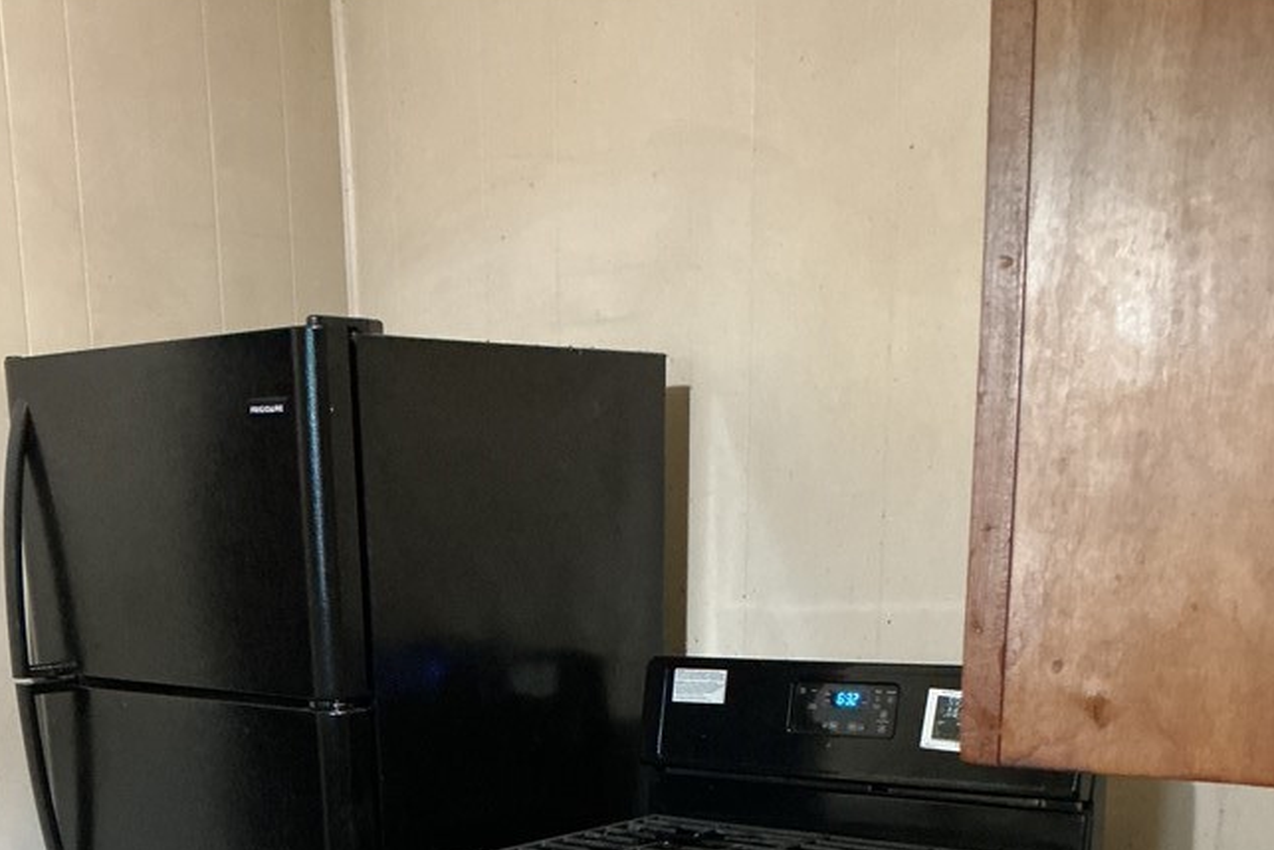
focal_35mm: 48
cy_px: 989
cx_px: 545
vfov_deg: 25.5
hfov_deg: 41.0
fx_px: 1699
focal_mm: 3
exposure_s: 1/30
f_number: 1.8
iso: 320
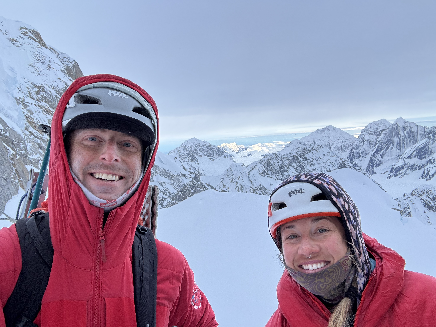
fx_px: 290
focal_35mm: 23
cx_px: 218
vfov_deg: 58.9
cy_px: 164
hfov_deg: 73.9
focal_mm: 2.69
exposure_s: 1/139
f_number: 1.9
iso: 20
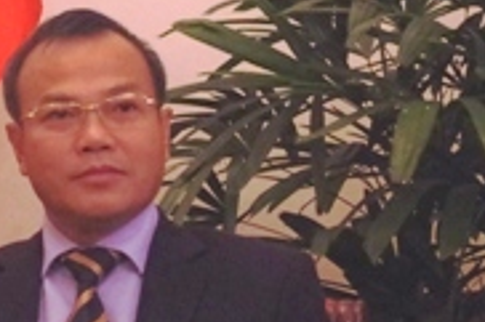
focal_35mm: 188
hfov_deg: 10.5
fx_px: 2530
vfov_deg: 7.3
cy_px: 69
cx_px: -309
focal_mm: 37.5
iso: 3200
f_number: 4.5
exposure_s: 1/125
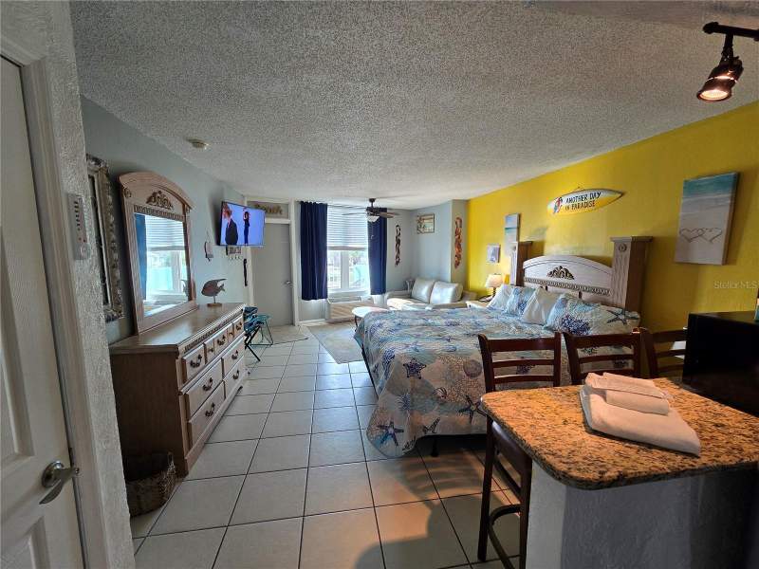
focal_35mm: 13
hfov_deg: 106.2
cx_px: 380
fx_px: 285
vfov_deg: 89.9
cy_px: 284
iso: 100
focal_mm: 2.2
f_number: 2.2
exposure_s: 1/60
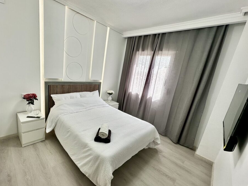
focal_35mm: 16
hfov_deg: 94.1
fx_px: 115
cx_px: 110
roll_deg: -7.1
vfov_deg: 78.1
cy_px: 97
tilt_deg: -13.8
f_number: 2.2
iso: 50
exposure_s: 1/99
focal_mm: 2.22
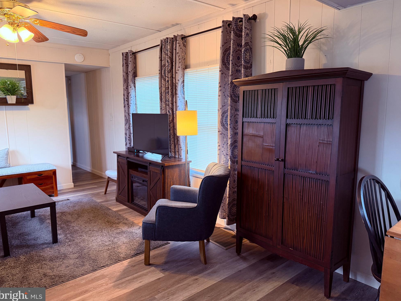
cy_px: 148
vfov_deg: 54.9
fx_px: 290
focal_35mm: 25
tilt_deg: -7.8
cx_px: 203
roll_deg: +0.7
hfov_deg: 69.4
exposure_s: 1/60
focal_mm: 6.76
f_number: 1.78
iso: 320
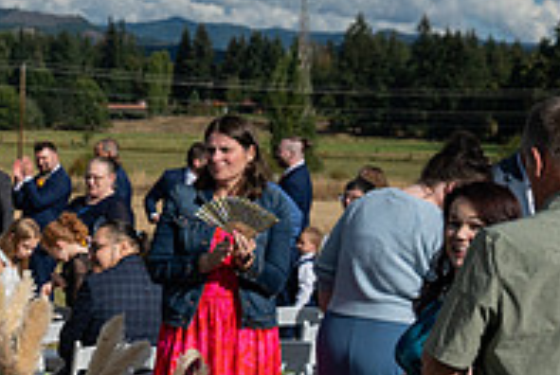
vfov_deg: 13.2
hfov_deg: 18.3
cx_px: -190
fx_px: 1605
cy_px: 322
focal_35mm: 103
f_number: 5
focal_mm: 35
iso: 400
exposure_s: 1/8000
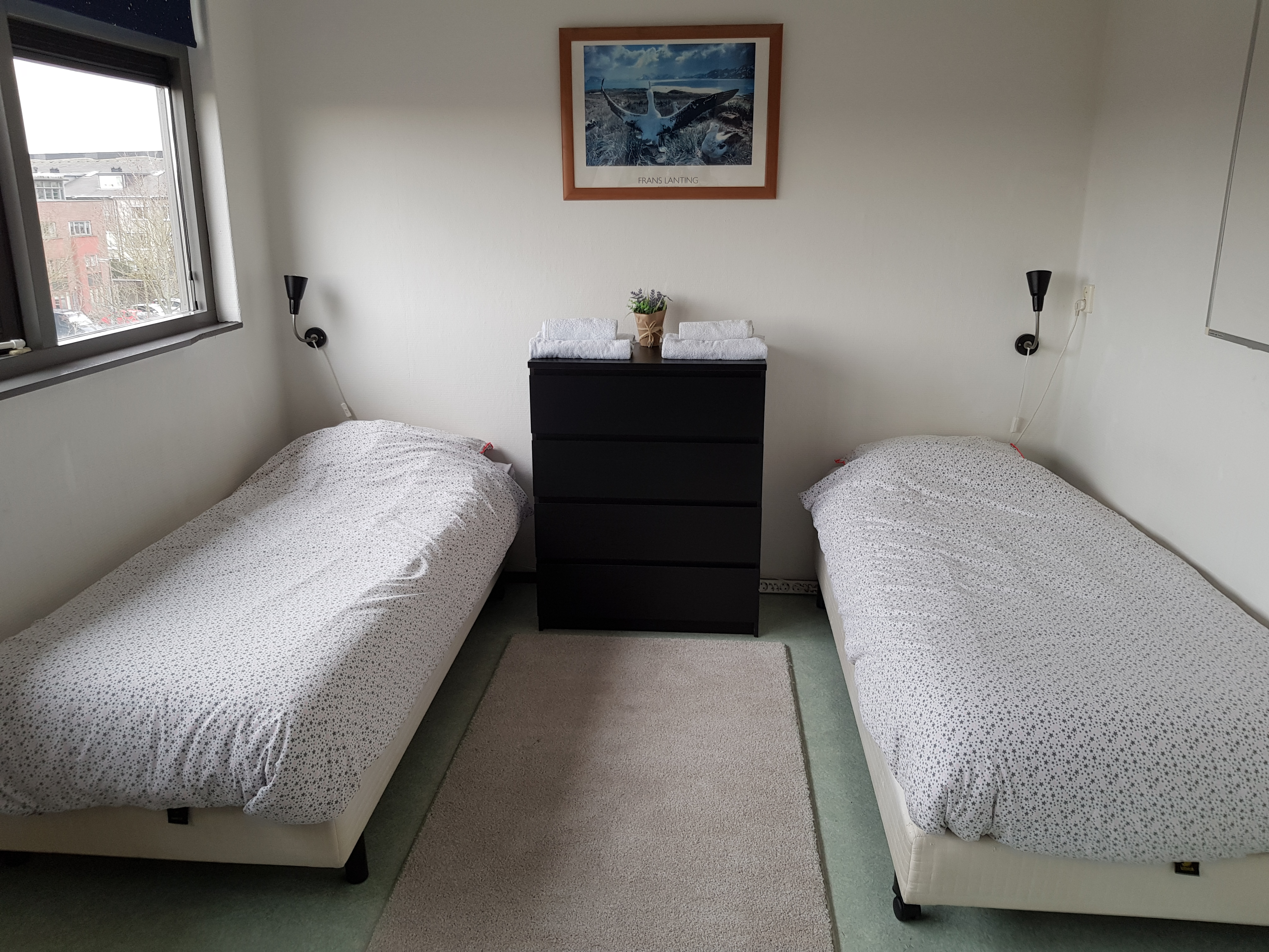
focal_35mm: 26
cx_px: 634
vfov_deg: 53.1
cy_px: 476
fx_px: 953
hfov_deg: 67.3
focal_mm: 4.2
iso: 50
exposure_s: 1/50
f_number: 1.7
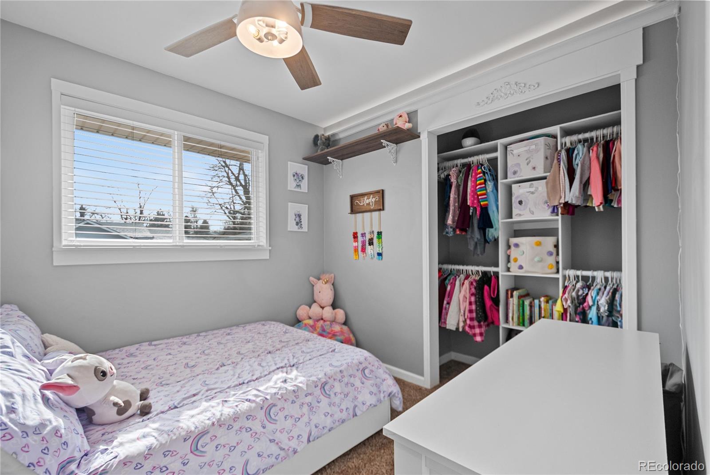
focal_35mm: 15
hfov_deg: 100.3
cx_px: 355
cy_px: 238
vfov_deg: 77.4
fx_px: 296
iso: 200
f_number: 3.5
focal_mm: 10
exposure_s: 1/25
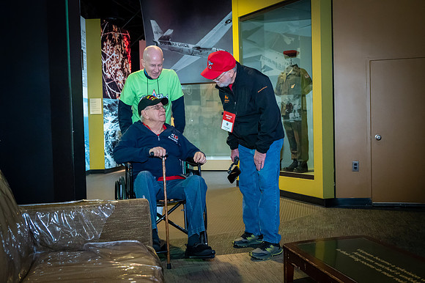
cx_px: 212
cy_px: 142
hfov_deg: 53.2
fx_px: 425
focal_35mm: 36
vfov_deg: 36.8
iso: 12800
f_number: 5.6
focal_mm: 36
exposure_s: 1/50
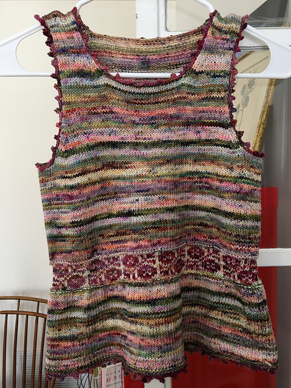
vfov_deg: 61.7
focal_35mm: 29
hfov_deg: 48.2
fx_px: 325
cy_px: 194
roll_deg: +1.1
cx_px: 146
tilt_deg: -4.6
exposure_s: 1/15
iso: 40
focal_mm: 4.15
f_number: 2.2
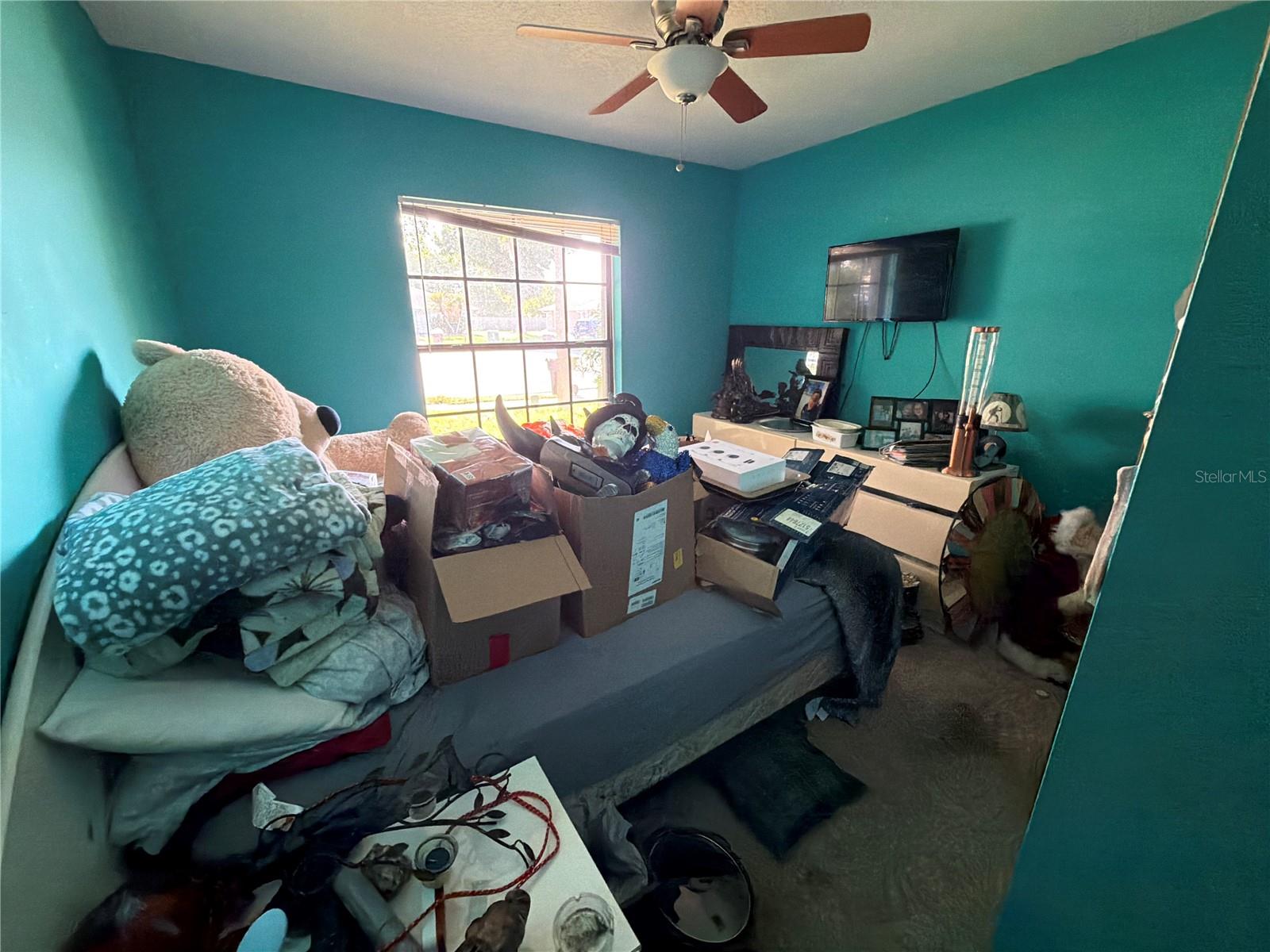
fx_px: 514
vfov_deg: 85.7
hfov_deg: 102.1
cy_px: 476
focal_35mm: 14
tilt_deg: -17.3
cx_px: 635
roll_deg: +0.1
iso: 800
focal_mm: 2.22
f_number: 2.2
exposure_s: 1/60
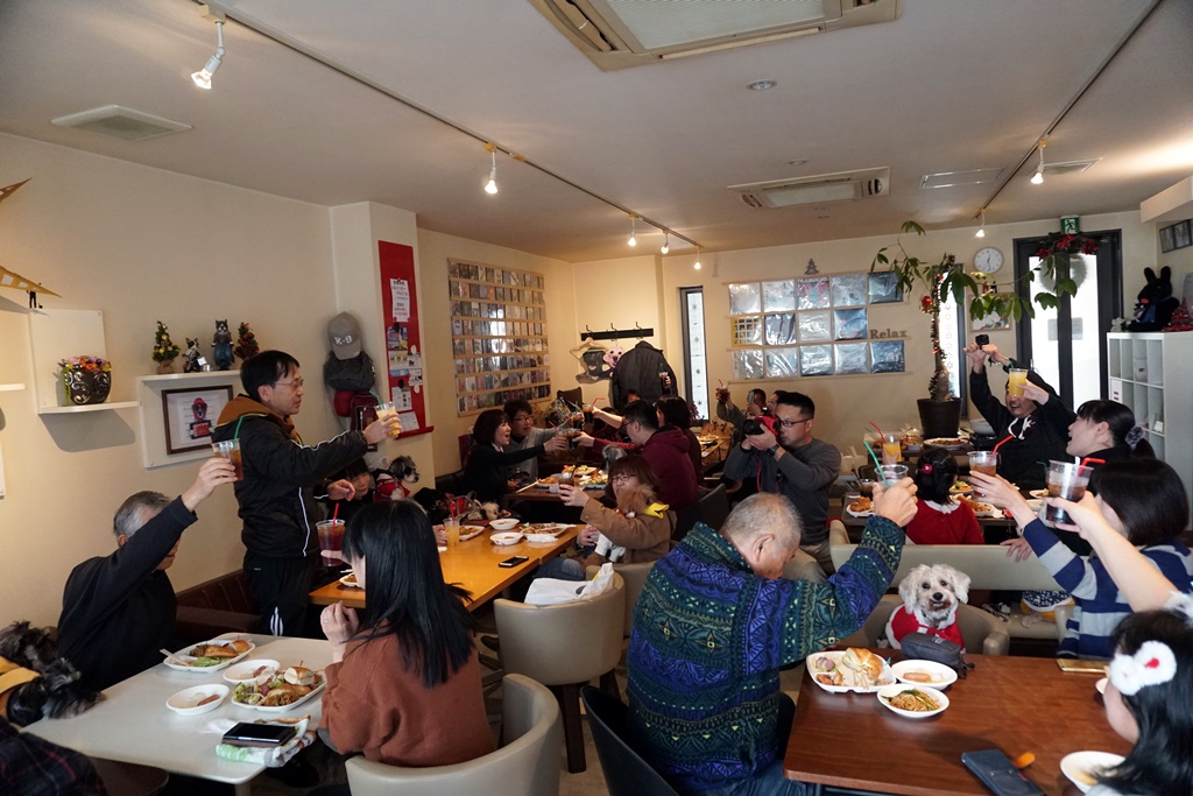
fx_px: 795
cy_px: 398
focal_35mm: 24
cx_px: 596
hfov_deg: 73.7
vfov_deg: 53.1
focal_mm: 16
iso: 2500
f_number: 3.5
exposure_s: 1/160
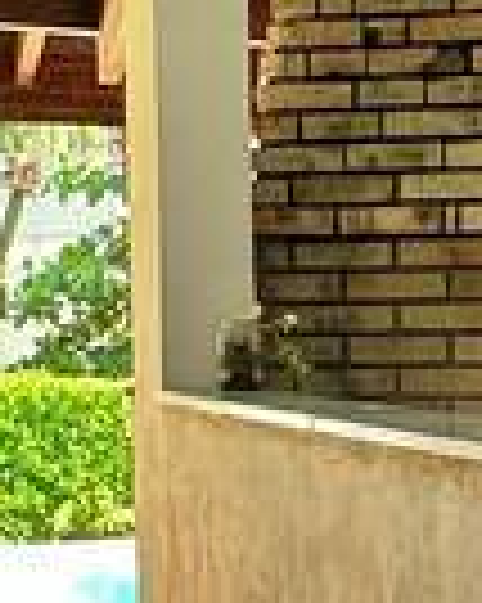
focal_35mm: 110
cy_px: 482
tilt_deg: -3.1
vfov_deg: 17.3
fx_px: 1964
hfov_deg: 13.6
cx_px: 590
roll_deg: -0.6
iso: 50
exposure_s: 1/99
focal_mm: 2.22
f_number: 2.2
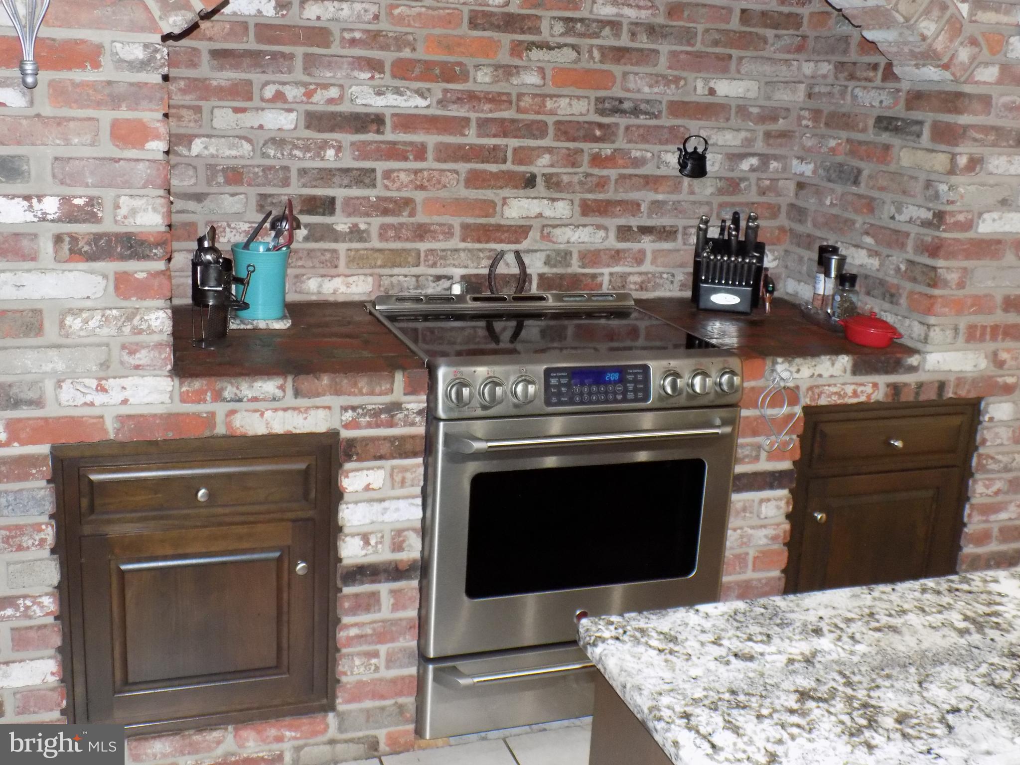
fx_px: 1090
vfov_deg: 38.7
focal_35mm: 37
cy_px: 382
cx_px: 510
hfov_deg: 50.1
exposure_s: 1/30
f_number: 3.5
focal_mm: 6.6
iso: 450
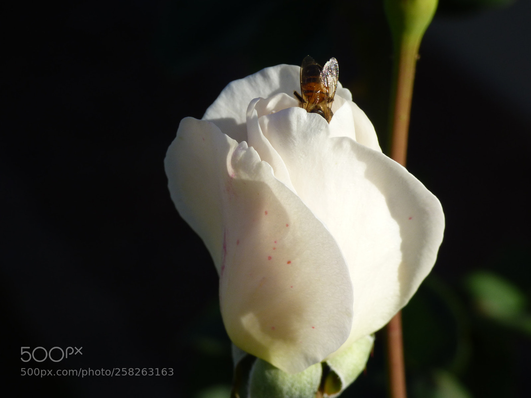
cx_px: 266
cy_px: 199
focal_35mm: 154
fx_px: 2362
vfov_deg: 9.6
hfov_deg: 12.8
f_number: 5.4
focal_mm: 27.65
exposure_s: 1/400
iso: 100
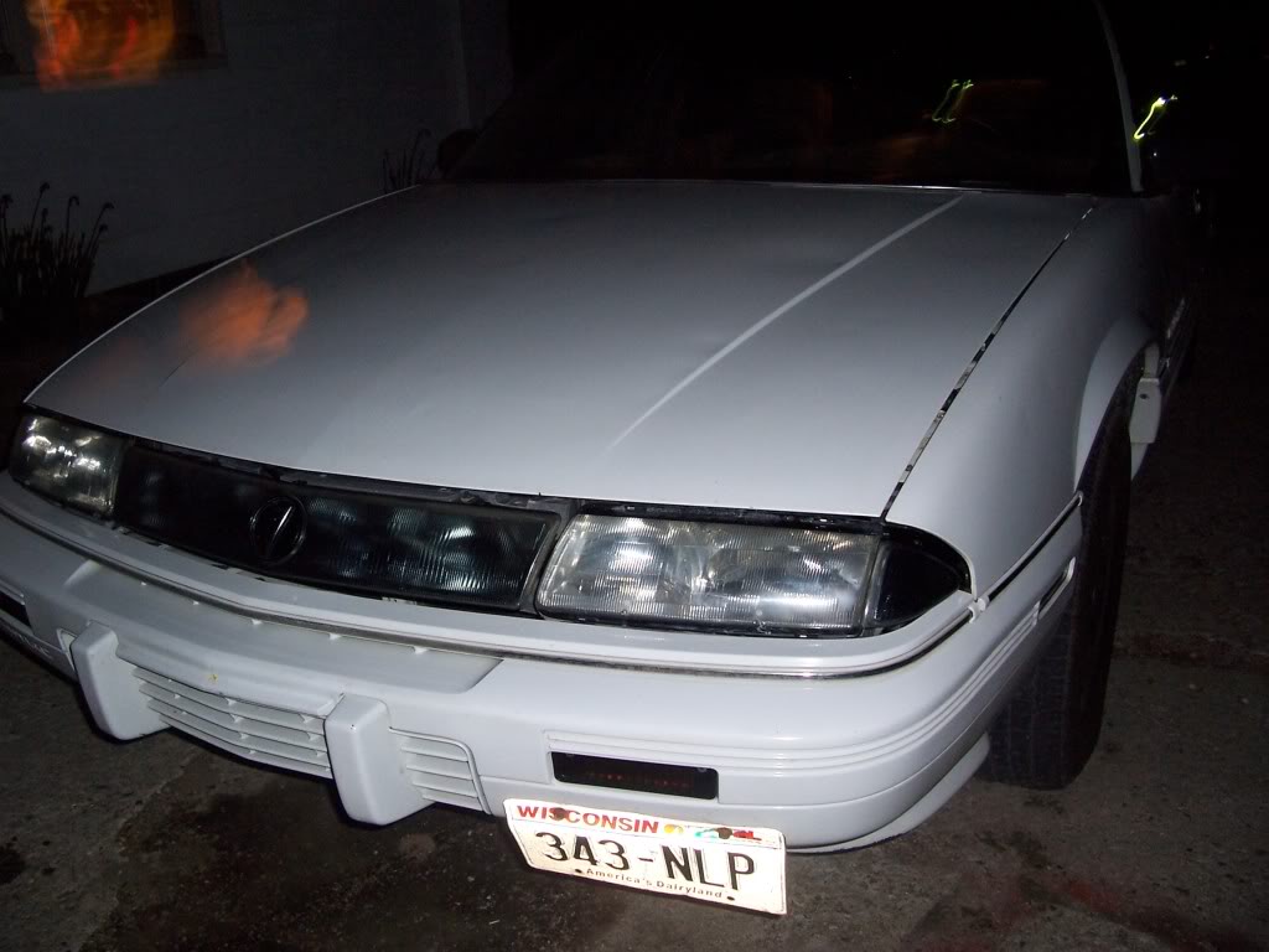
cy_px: 476
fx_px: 1246
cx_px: 634
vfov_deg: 41.8
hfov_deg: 54.0
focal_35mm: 34
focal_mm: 5.6
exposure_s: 1/2
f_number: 2.7
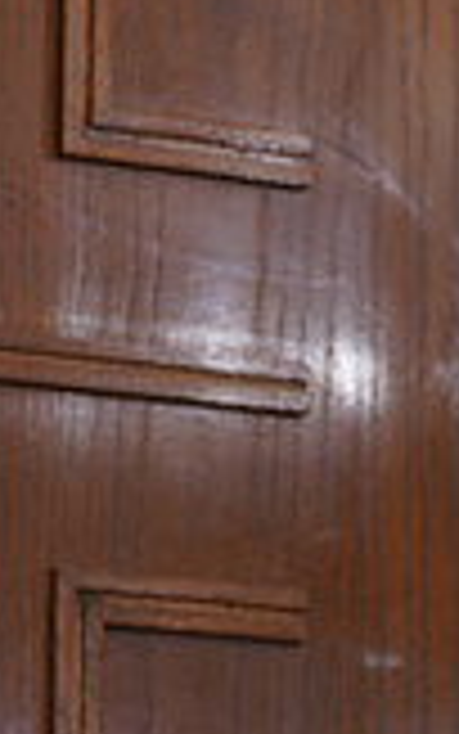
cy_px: 1031
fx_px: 6179
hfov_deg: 4.2
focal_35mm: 309
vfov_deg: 6.7
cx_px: 760
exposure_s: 1/250
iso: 200
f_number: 5.6
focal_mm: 85
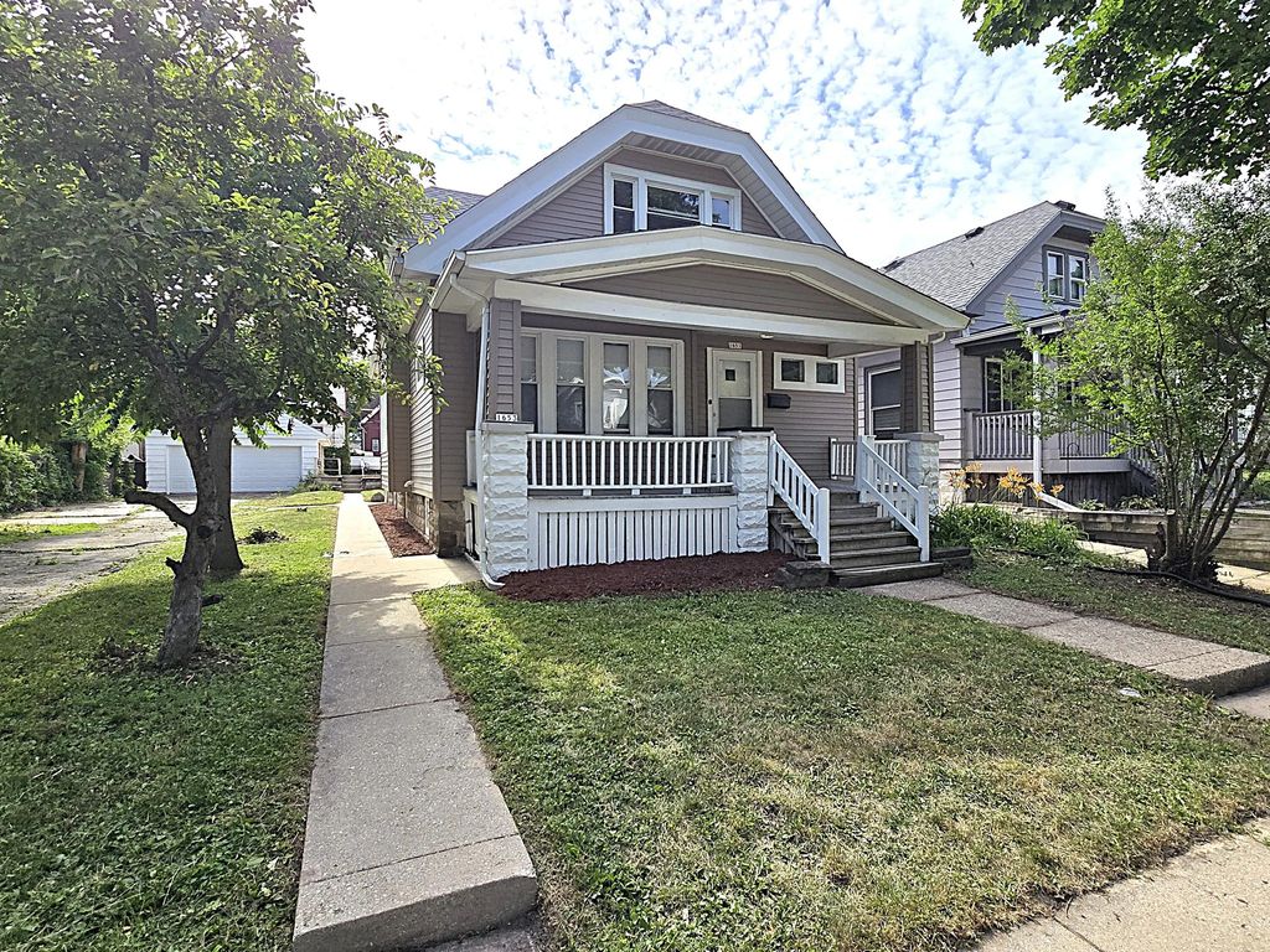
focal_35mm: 13
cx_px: 635
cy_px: 476
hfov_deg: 106.2
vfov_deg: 89.9
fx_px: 477
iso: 50
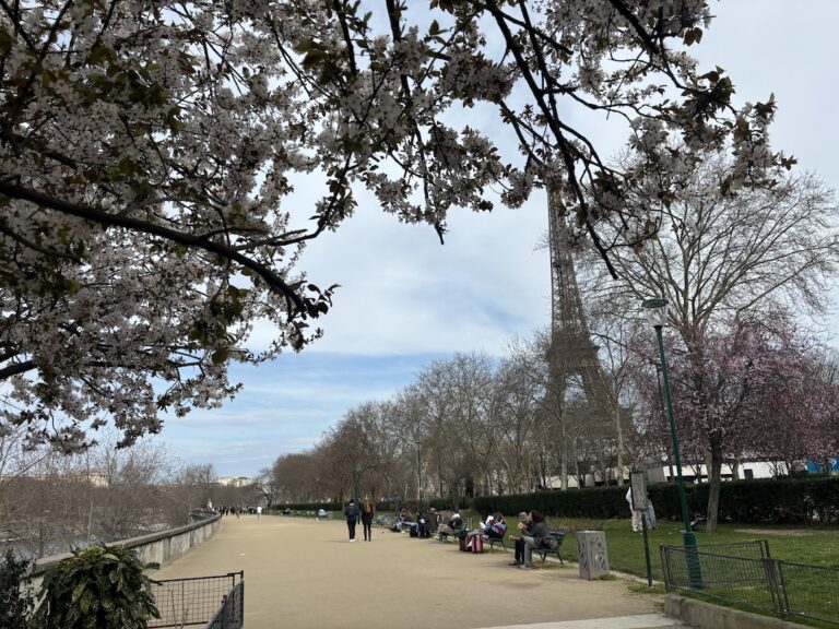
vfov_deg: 53.1
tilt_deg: +15.6
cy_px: 314
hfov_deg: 67.3
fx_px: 630
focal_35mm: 26
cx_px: 420
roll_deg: +2.6
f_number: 1.6
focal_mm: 5.96
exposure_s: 1/3937
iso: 50
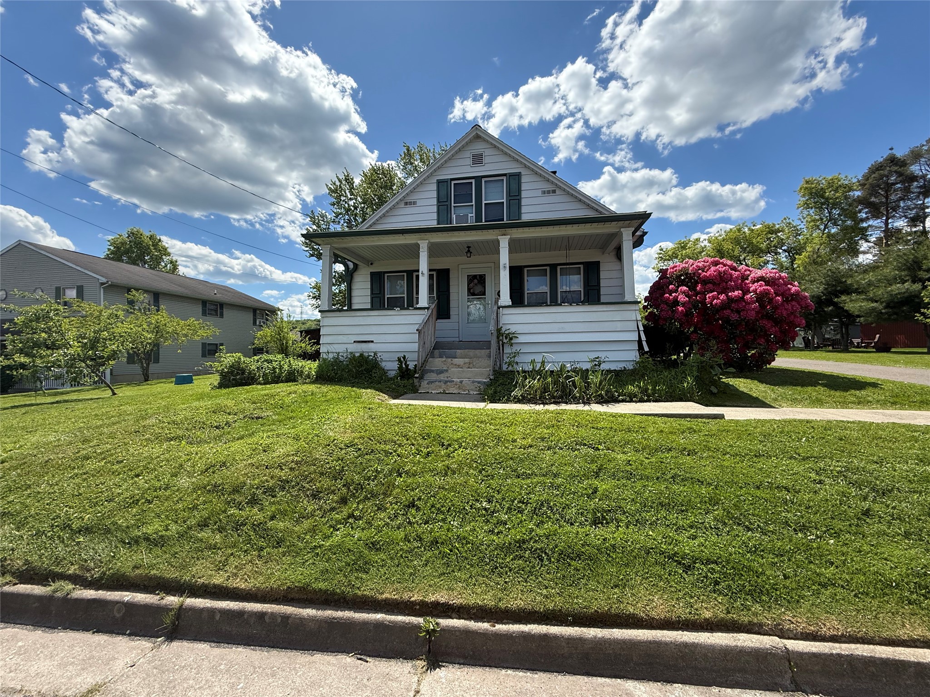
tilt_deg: +1.0
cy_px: 348
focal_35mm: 14
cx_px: 465
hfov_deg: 102.1
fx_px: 376
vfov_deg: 85.7
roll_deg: +0.3
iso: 64
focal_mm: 2.22
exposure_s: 1/1961
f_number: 2.2
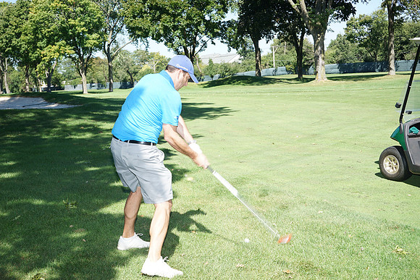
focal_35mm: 44
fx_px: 513
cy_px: 140
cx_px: 210
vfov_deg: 30.5
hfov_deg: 44.5
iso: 200
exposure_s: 1/200
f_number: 8
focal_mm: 44
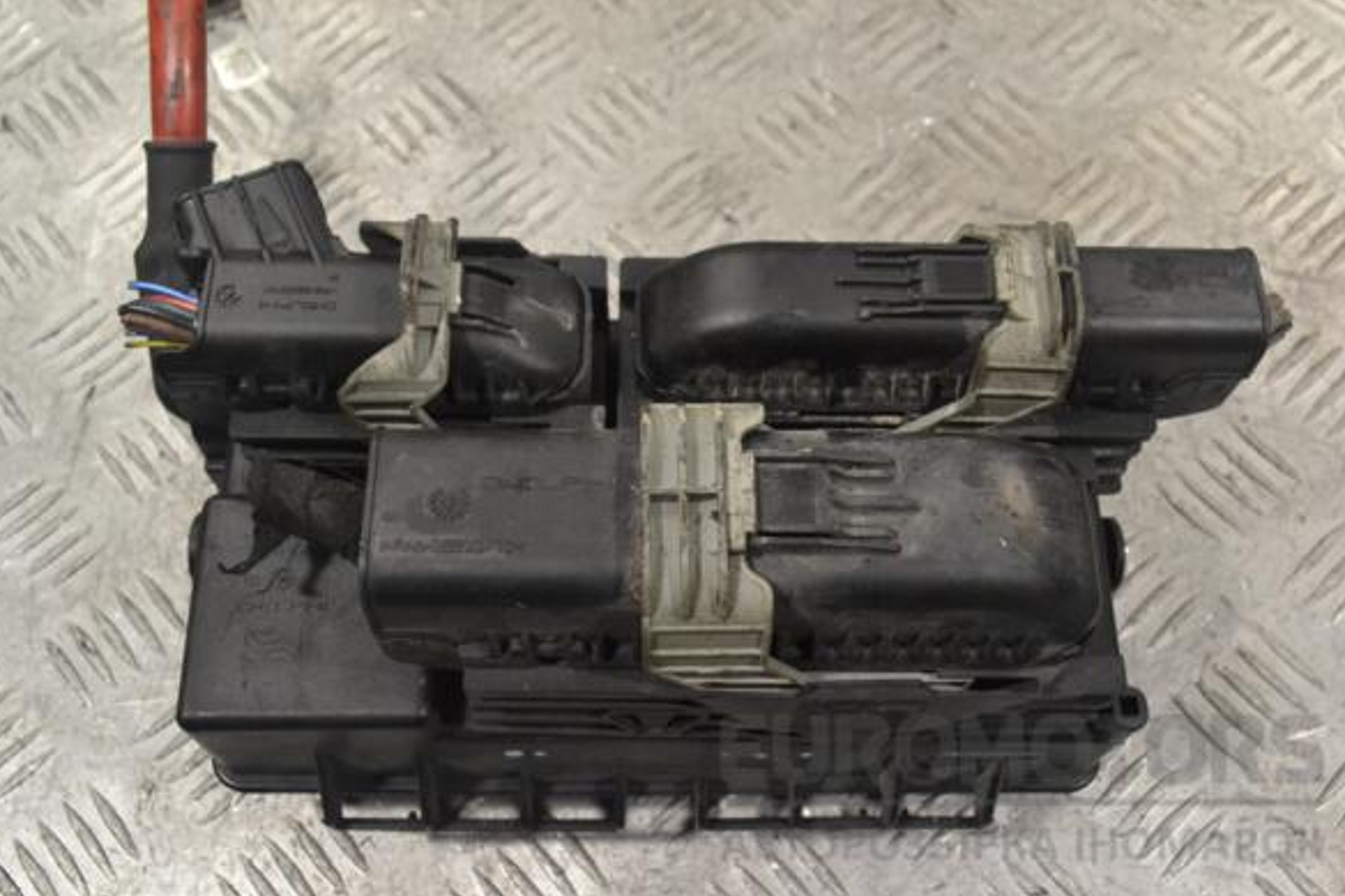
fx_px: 1382
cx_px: 677
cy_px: 442
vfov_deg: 35.9
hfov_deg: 51.9
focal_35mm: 37
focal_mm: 24
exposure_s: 1/250
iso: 3200
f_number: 8
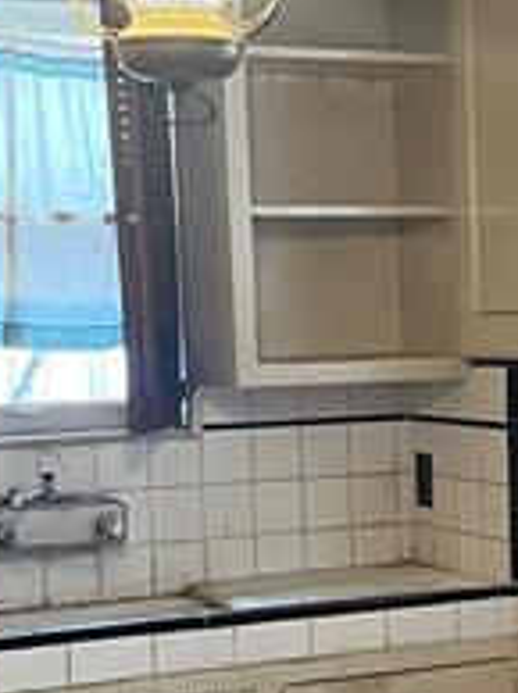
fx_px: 2060
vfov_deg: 19.0
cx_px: 461
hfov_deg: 14.2
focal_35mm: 103
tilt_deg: -5.5
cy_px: 511
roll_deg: +2.3
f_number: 1.6
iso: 200
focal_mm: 5.1
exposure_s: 1/60
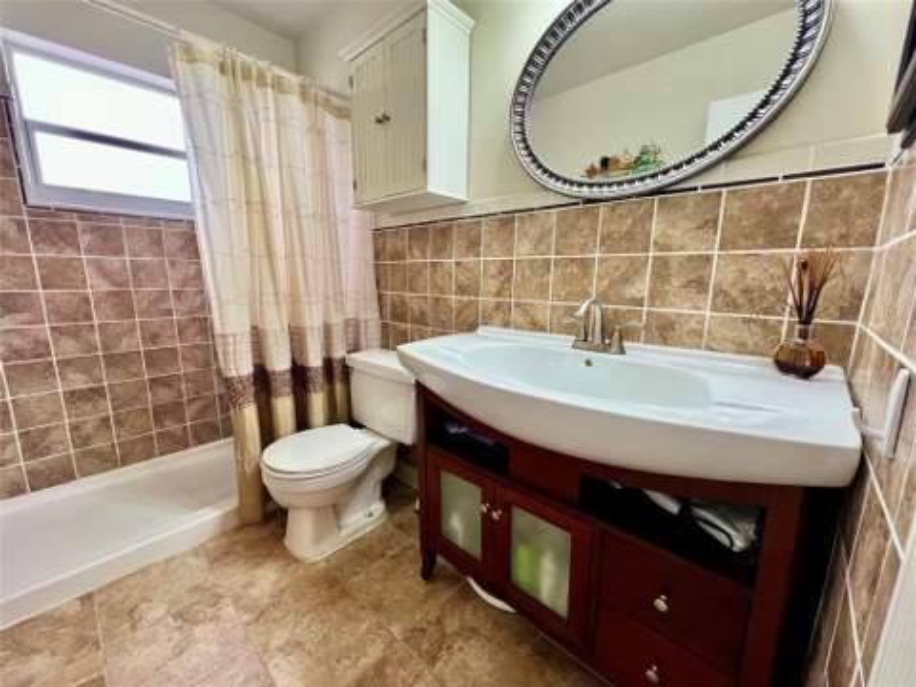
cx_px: 458
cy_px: 344
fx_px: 344
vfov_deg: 89.9
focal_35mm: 13
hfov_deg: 106.2
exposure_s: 1/120
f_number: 1.8
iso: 160
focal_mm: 1.57
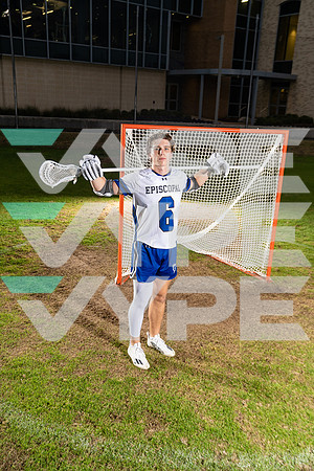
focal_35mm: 33
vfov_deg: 57.2
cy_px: 236
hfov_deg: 40.0
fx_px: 432
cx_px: 157
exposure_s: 1/250
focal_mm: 33
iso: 200
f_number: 4.5
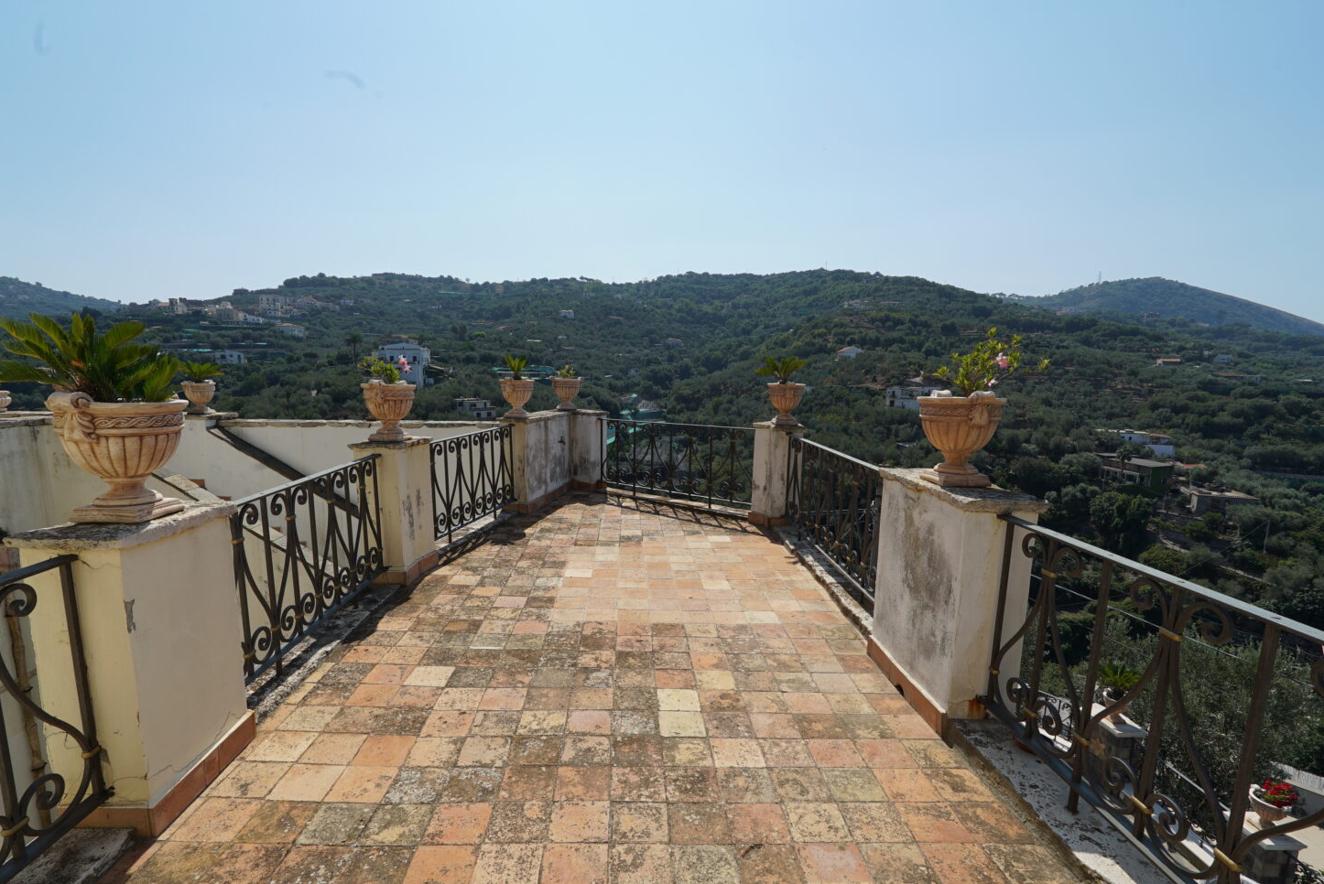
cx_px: 640
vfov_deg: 70.5
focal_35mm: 17
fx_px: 626
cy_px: 467
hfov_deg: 93.2
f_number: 13
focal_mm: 16
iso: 100
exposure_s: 1/200
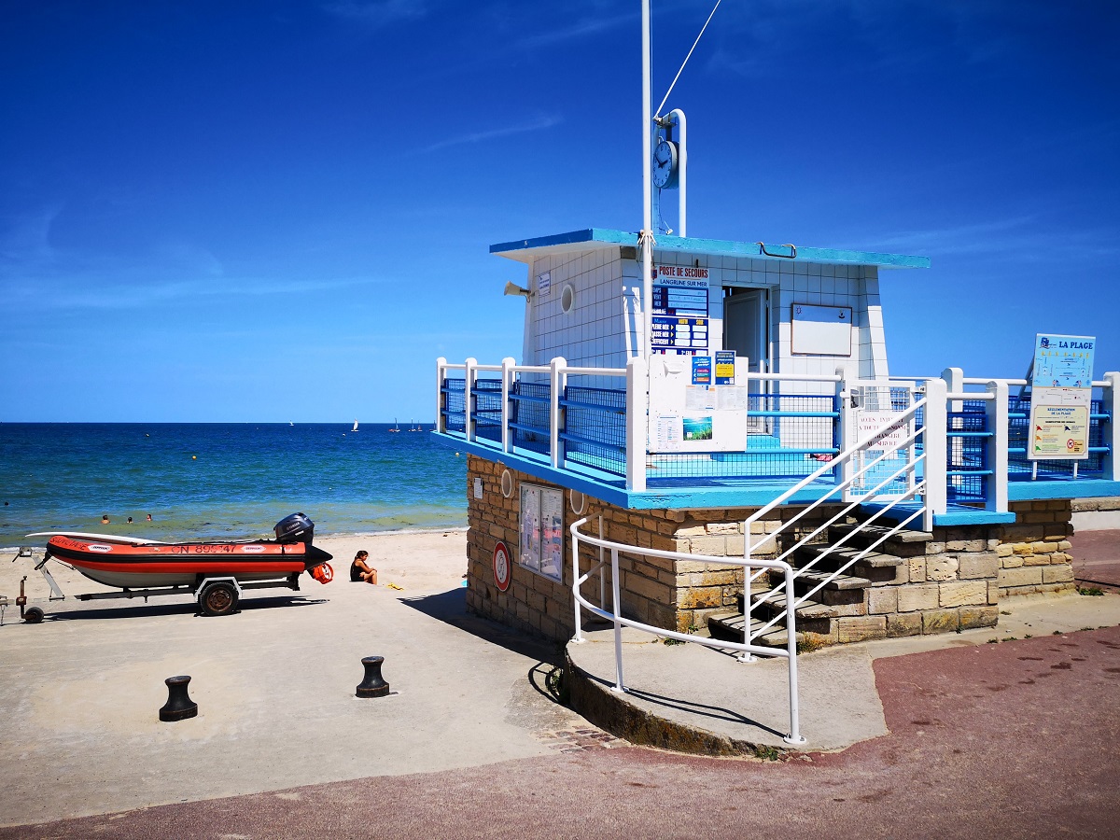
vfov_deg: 51.4
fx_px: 874
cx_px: 560
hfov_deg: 65.3
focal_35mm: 27
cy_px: 420
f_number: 1.8
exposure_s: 1/3891
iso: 50
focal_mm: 3.95
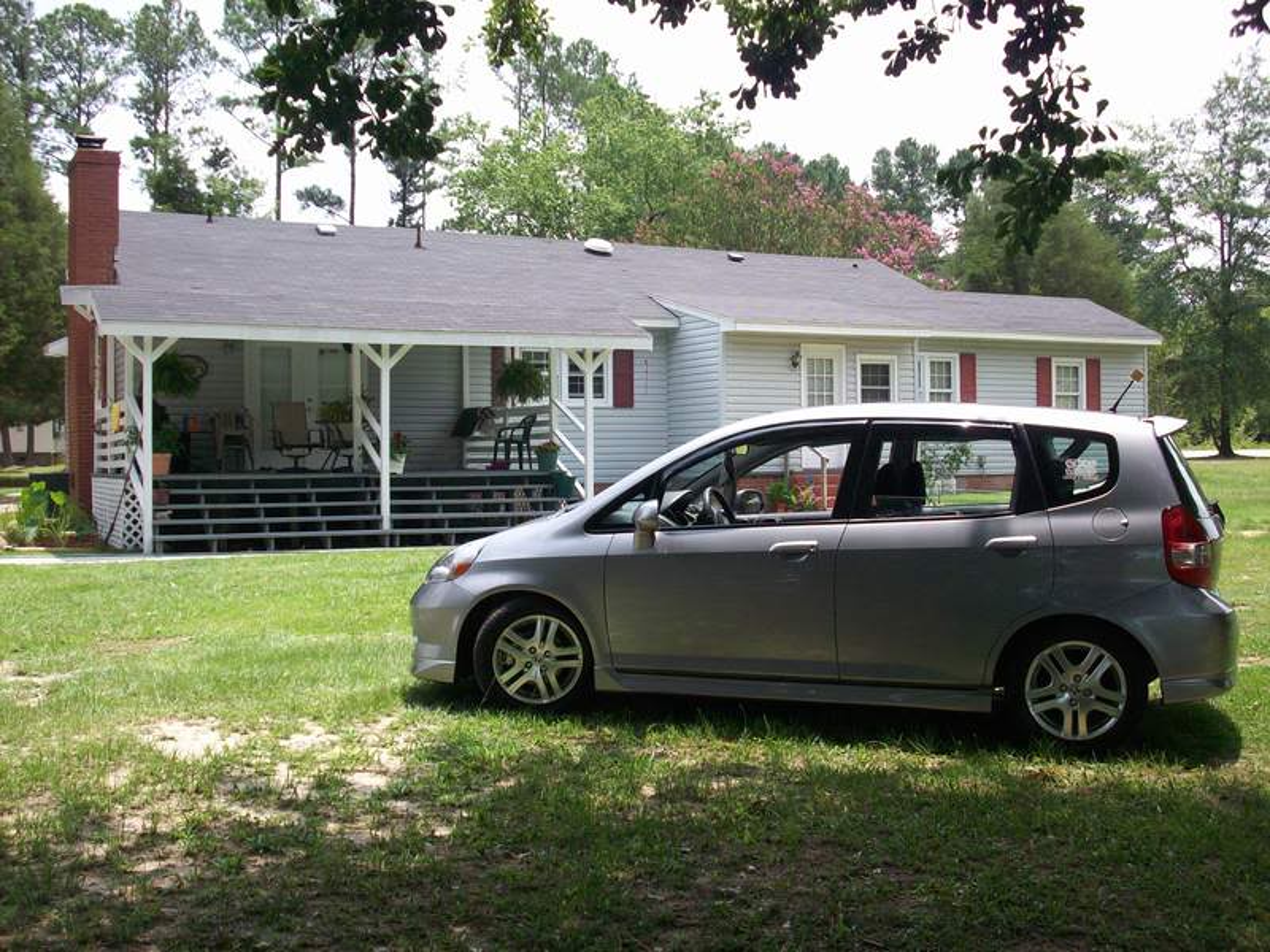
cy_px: 476
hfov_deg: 50.1
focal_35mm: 37
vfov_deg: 38.7
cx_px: 635
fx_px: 1357
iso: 80
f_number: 2.8
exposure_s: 1/573
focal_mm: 6.2
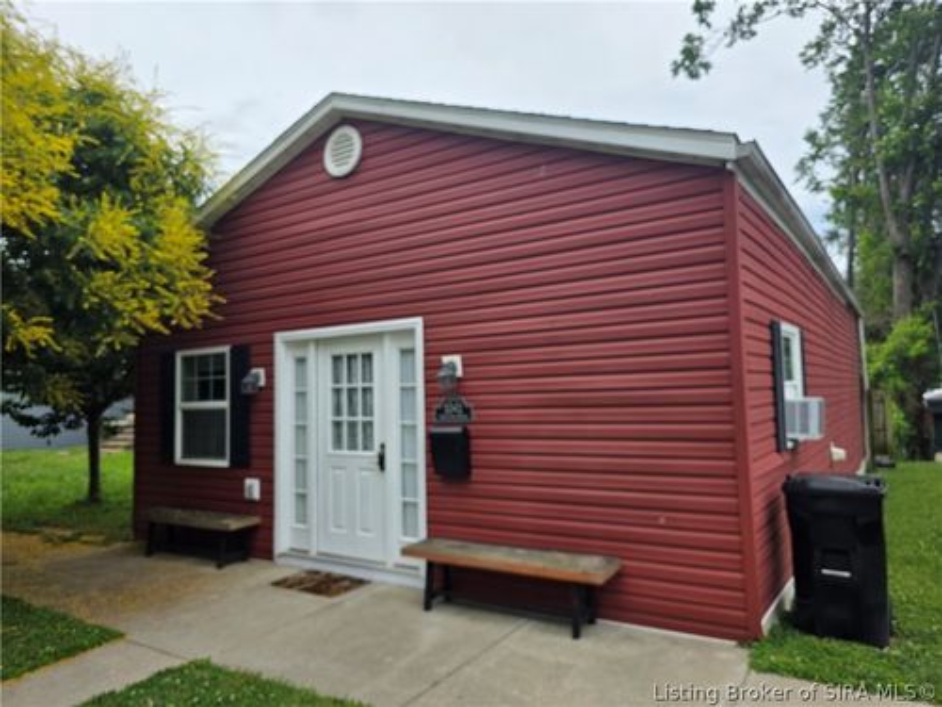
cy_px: 354
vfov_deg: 58.9
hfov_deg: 73.9
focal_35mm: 23
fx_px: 626
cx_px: 471
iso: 80
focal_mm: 6.3
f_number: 1.7
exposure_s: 1/2021
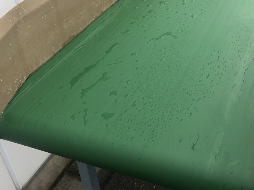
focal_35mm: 46
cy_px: 49
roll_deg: +3.9
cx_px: 171
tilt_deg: -31.7
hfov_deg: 40.7
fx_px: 337
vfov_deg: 31.0
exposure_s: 1/120
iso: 25
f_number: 1.8
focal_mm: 4
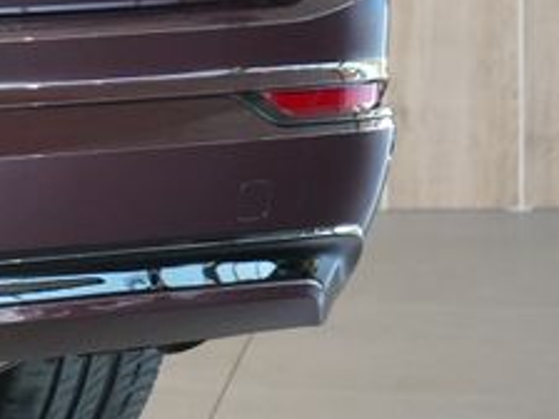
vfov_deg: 5.9
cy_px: -126
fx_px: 4053
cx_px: -641
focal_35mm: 251
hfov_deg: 7.5
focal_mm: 57
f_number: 5
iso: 5000
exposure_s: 1/160
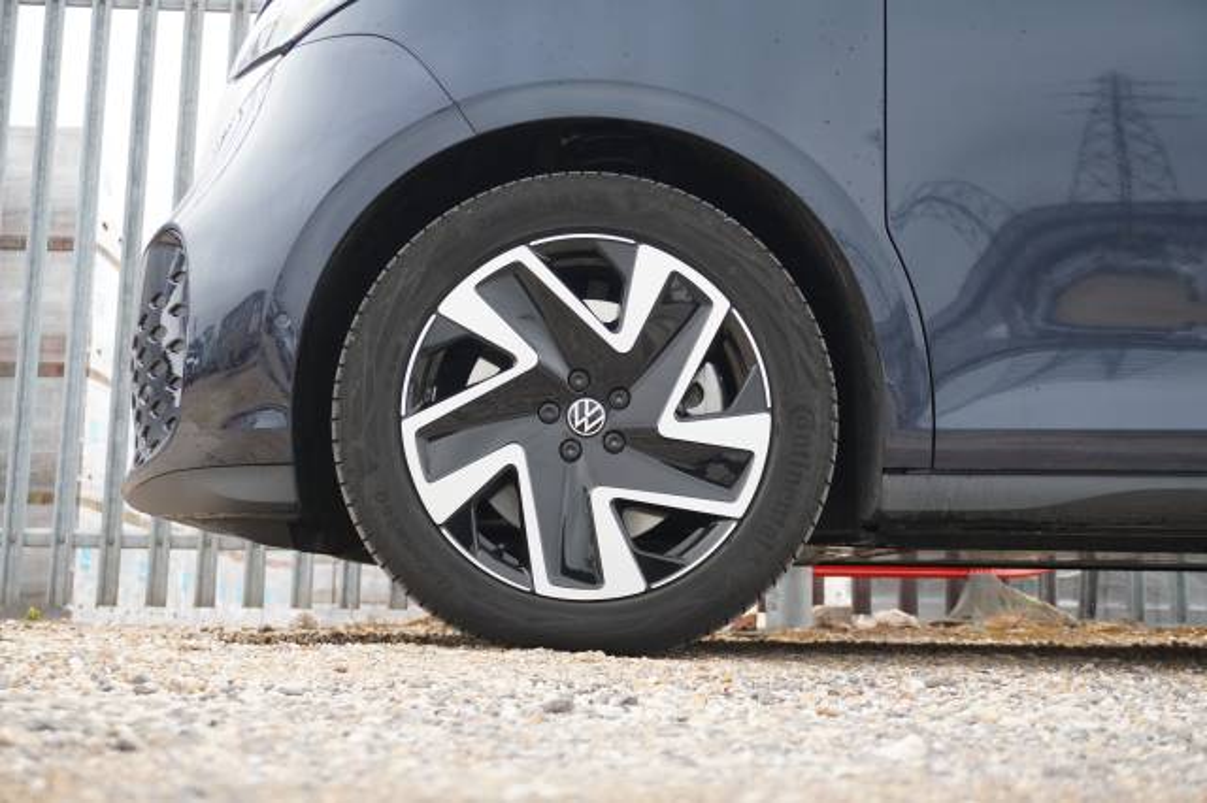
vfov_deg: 25.7
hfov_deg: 37.9
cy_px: 402
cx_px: 604
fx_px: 1759
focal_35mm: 52
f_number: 5.6
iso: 400
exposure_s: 1/160
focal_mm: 35
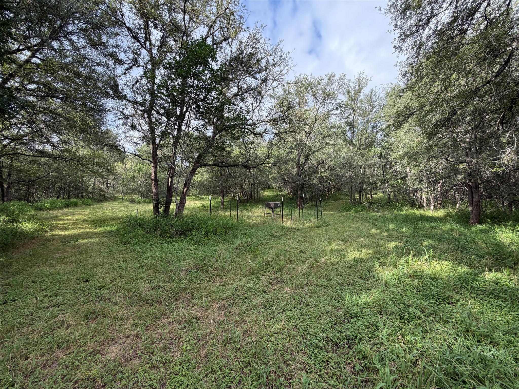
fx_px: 210
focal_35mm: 14
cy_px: 194
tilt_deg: -1.4
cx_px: 260
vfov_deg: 85.7
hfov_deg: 102.1
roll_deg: +0.9
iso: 50
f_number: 2.2
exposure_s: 1/293
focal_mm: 2.22
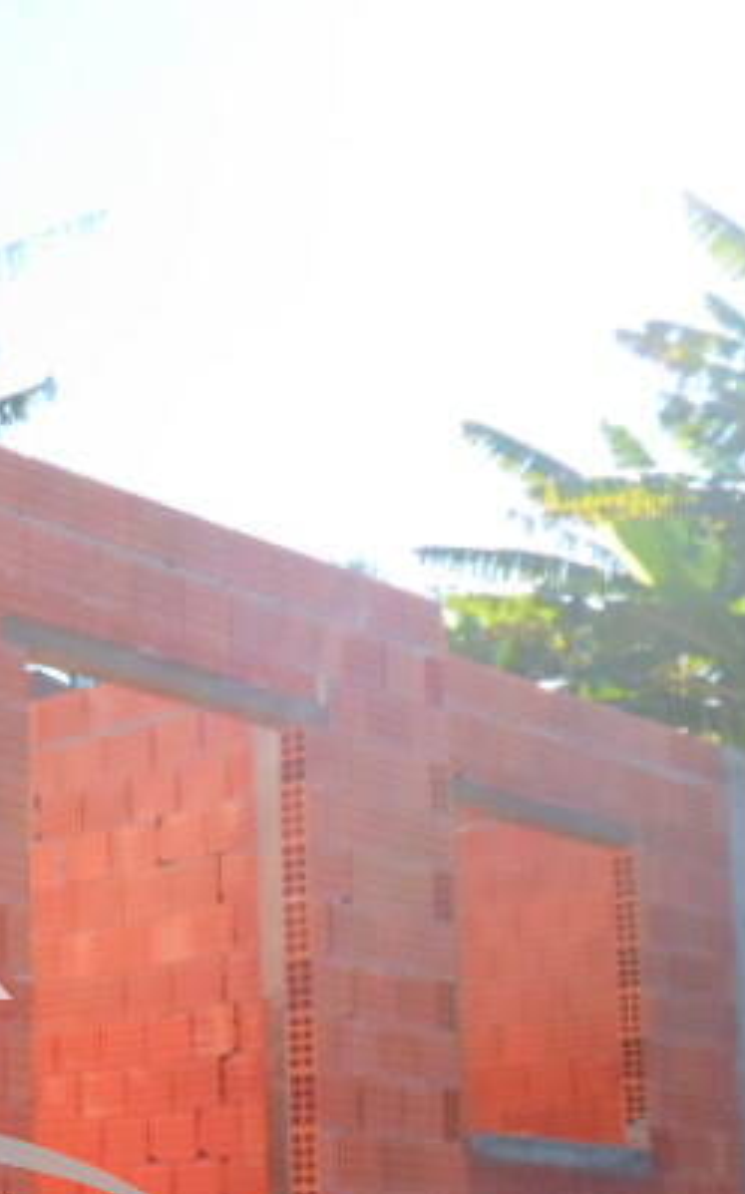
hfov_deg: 18.1
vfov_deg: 29.1
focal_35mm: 68
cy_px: 1047
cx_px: -174
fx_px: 2211
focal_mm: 4.5
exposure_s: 1/500
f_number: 2.5
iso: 80
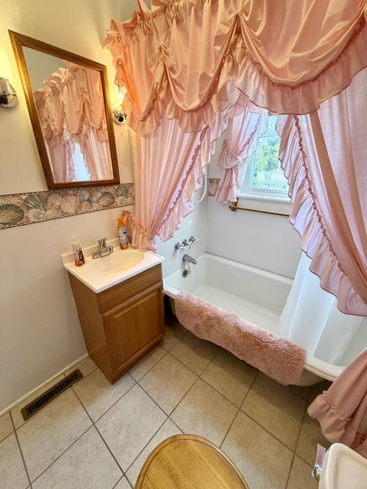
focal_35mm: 14
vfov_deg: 102.1
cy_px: 244
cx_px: 184
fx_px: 198
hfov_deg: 85.7
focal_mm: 2.22
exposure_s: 1/120
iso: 200
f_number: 2.2
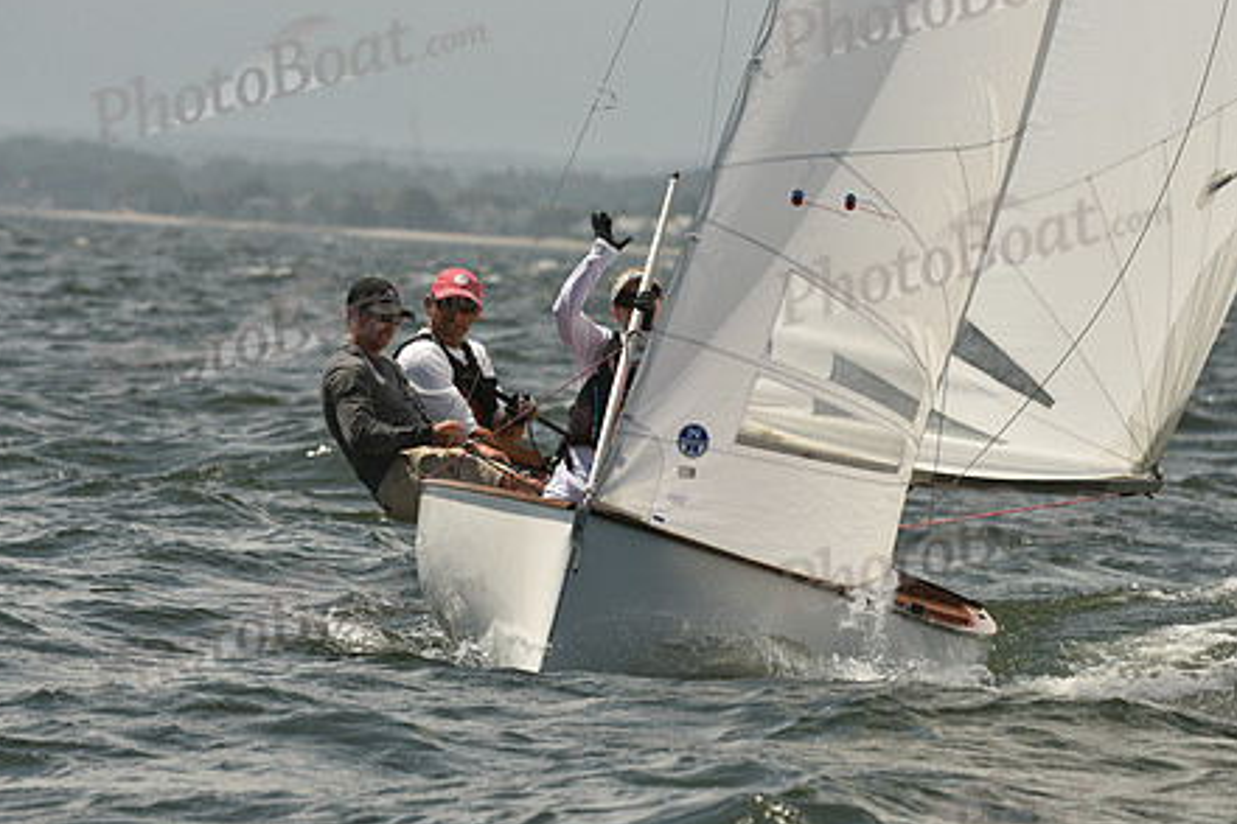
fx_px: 11751
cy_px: 439
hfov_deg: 6.0
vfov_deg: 4.0
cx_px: 634
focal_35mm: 342
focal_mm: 260
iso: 250
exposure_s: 1/1600
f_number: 7.1
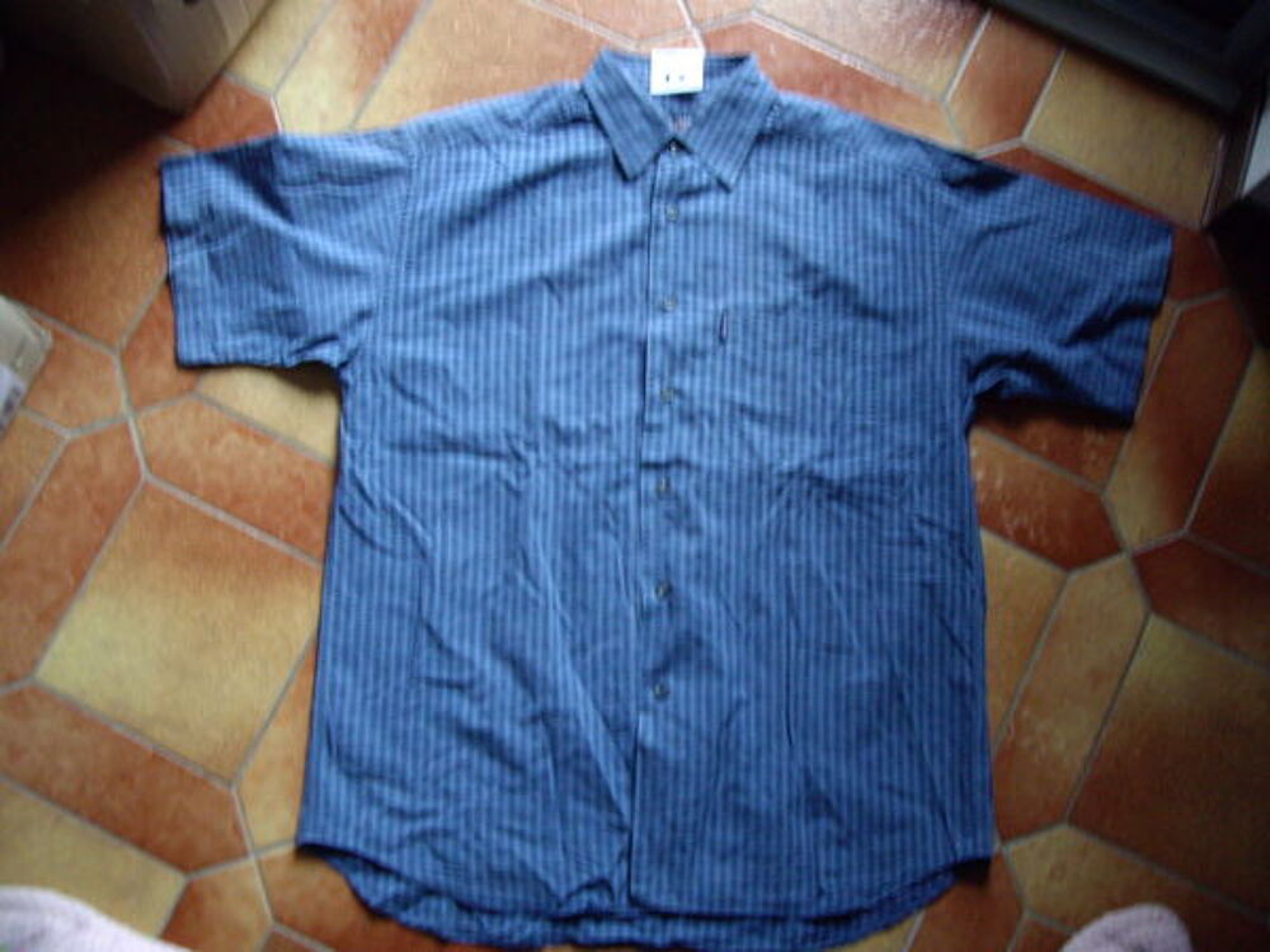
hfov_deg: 49.0
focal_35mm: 38
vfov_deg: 37.7
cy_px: 476
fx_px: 1394
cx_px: 635
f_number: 2.7
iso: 200
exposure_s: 1/10
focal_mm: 6.2
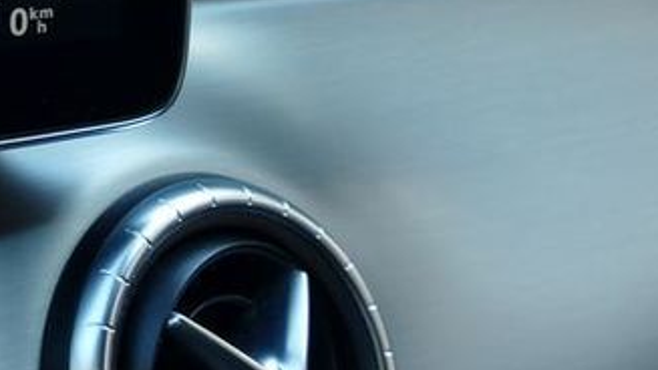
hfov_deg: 20.4
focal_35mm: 93
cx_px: -256
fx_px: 1623
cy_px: -142
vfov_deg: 12.5
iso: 125
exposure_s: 1/80
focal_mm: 10.6
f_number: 3
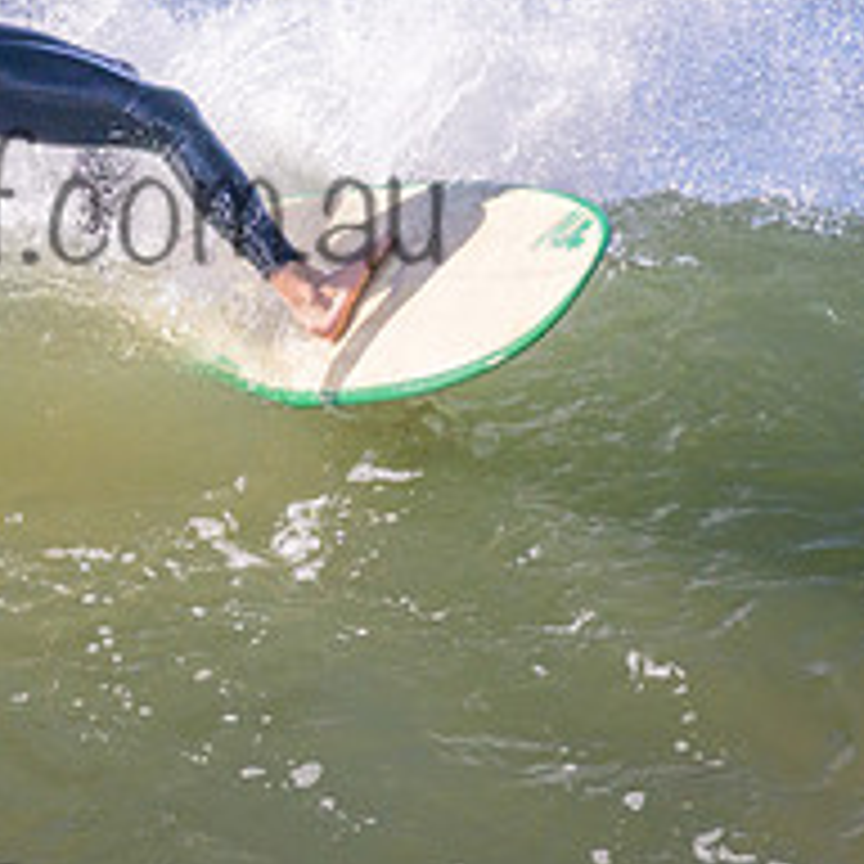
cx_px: -32
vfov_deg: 0.9
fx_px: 58115
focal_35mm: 2058
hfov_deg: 0.9
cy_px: 160
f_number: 11
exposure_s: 1/2000
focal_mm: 800
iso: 1000
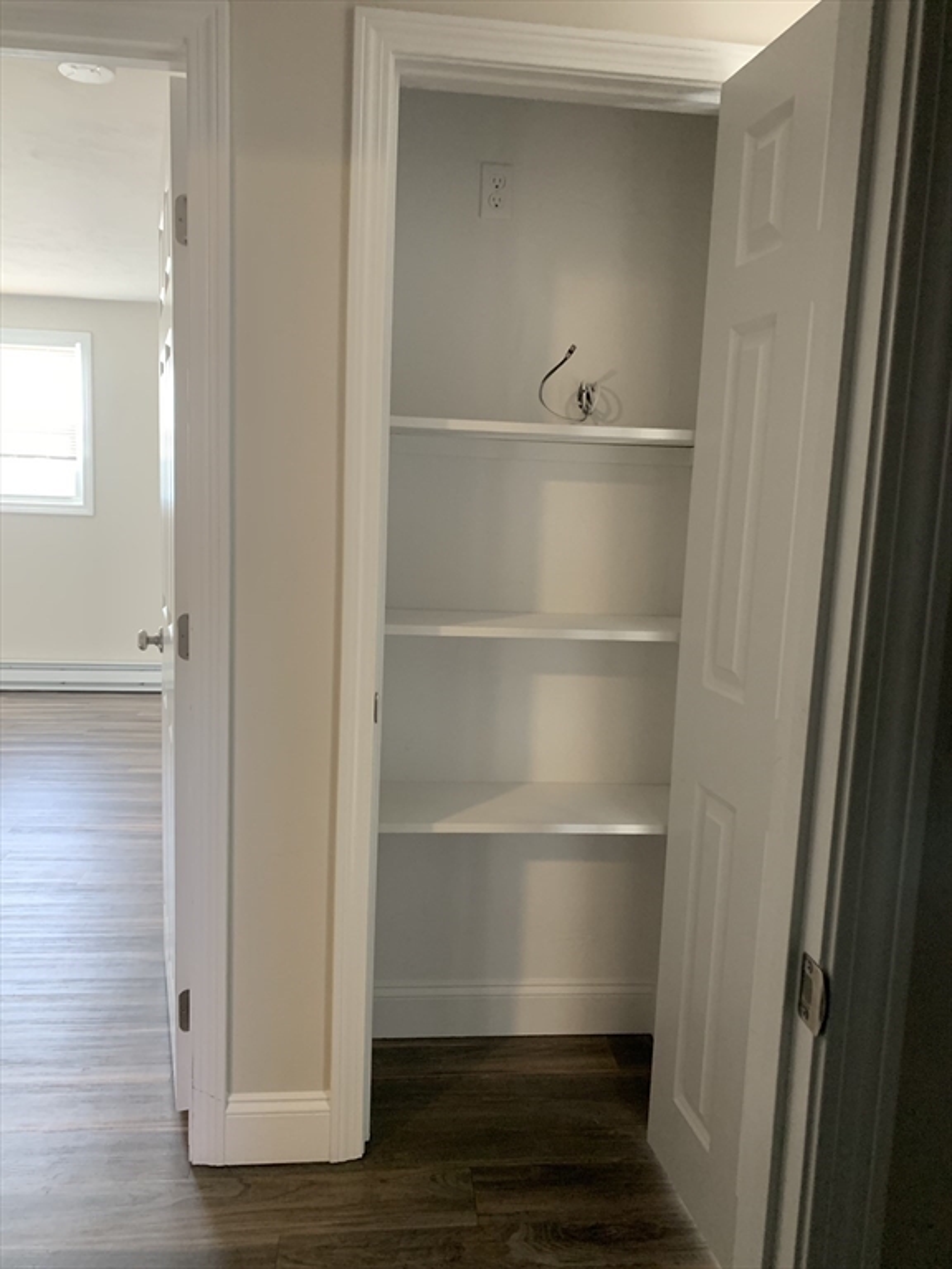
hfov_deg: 53.1
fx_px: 953
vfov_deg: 67.3
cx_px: 476
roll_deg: -3.7
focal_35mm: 26
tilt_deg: -6.0
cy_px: 634
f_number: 1.8
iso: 250
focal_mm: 4.25
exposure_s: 1/60
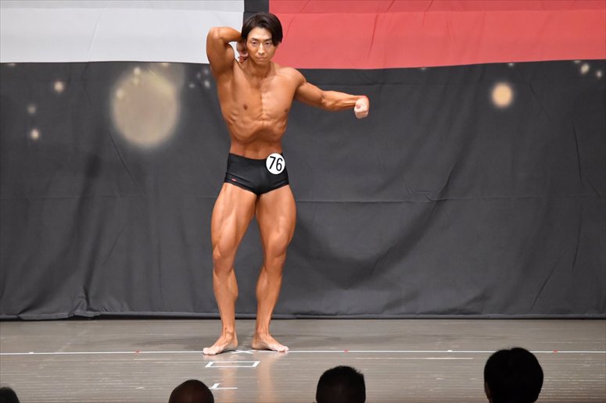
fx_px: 3786
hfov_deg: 9.2
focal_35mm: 225
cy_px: 202
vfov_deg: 6.1
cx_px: 303
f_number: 5.6
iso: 8000
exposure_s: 1/400
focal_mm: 150
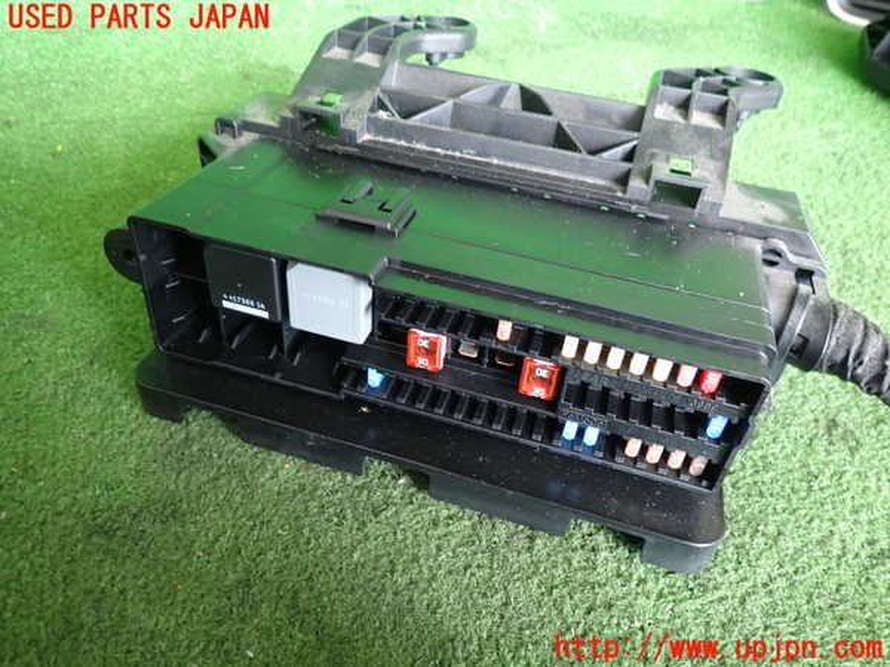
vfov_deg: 54.9
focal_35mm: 25
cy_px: 334
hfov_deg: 69.4
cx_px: 445
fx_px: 643
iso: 200
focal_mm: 4.5
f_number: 2
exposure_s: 1/40
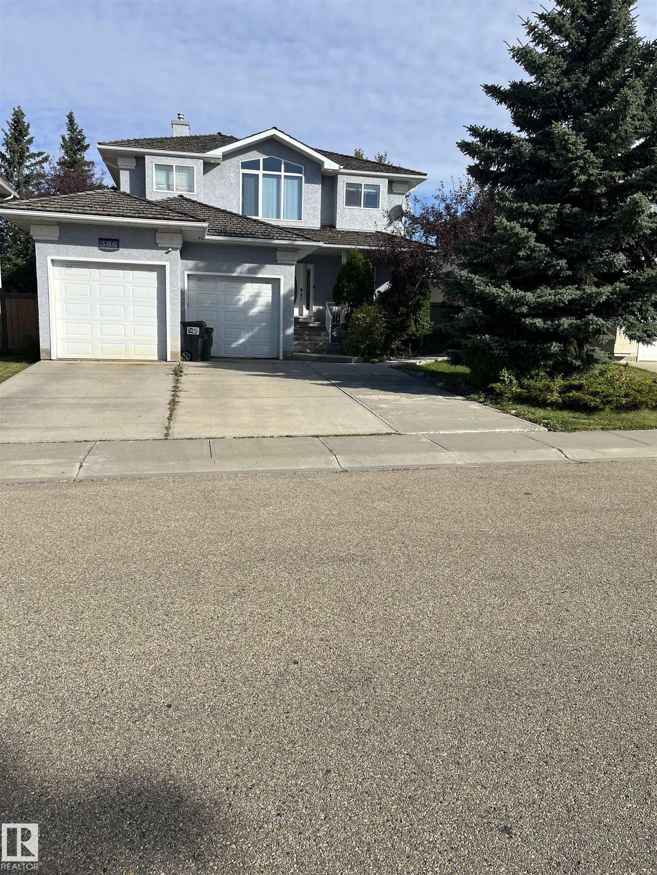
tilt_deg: -10.4
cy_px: 438
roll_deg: -2.0
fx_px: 658
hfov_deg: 53.1
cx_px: 328
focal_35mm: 26
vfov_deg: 67.3
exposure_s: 1/3135
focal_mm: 5.1
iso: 50
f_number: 1.6
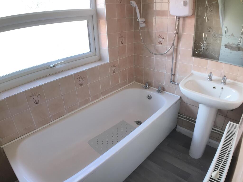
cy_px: 91
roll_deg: +2.0
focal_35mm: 29
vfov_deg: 48.2
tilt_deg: -26.1
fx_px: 204
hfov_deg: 61.7
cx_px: 122
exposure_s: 1/33
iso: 32
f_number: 2.2
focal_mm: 4.15
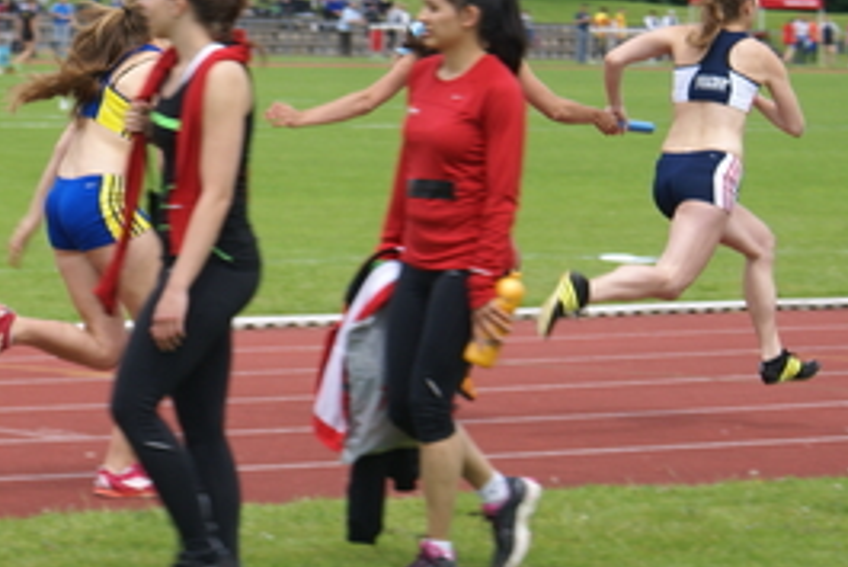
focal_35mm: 214
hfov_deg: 9.6
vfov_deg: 6.4
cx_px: 170
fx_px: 5043
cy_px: 34
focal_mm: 70
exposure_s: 1/250
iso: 100
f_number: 5.6
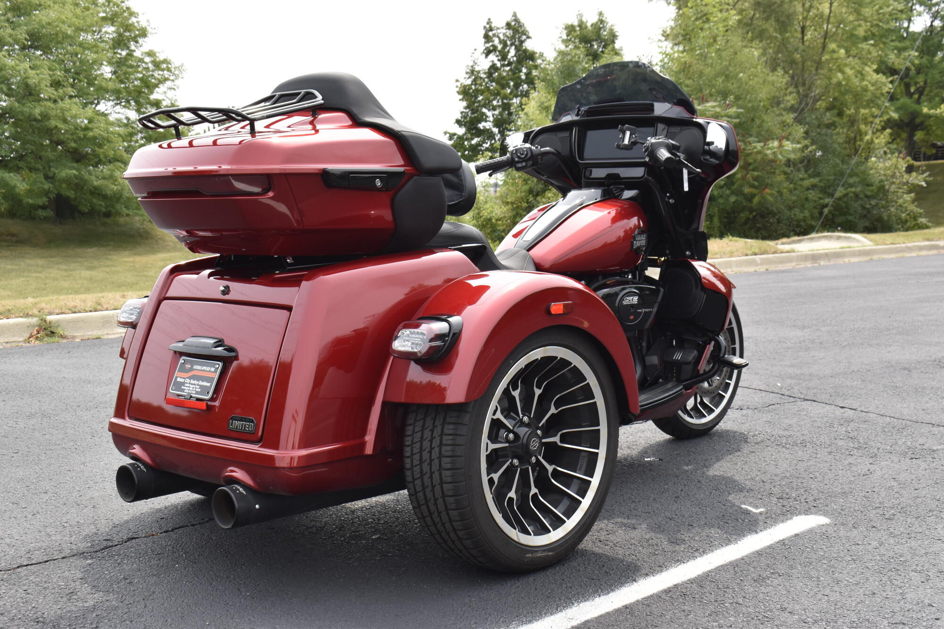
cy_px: 314
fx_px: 1219
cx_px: 472
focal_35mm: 46
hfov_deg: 42.3
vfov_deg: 28.9
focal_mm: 31
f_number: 9
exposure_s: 1/320
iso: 400
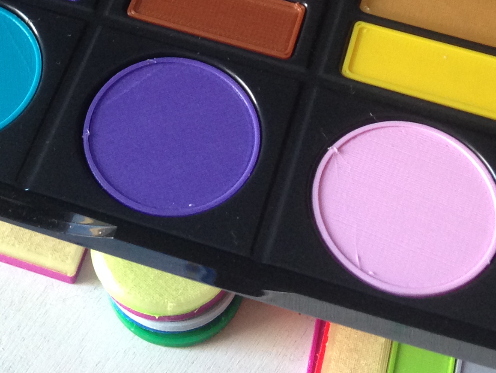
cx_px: 165
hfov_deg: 21.0
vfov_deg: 15.1
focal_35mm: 93
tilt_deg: -48.8
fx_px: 1333
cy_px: -119
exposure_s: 1/20
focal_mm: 4.12
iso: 125
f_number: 2.4
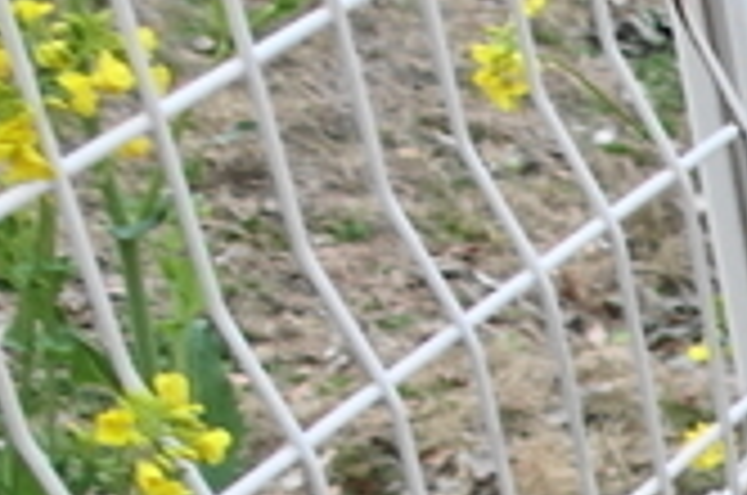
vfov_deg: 7.6
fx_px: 3604
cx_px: 2146
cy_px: 868
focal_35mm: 174
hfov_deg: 9.6
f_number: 2.2
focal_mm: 8.8
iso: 320
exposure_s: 1/80
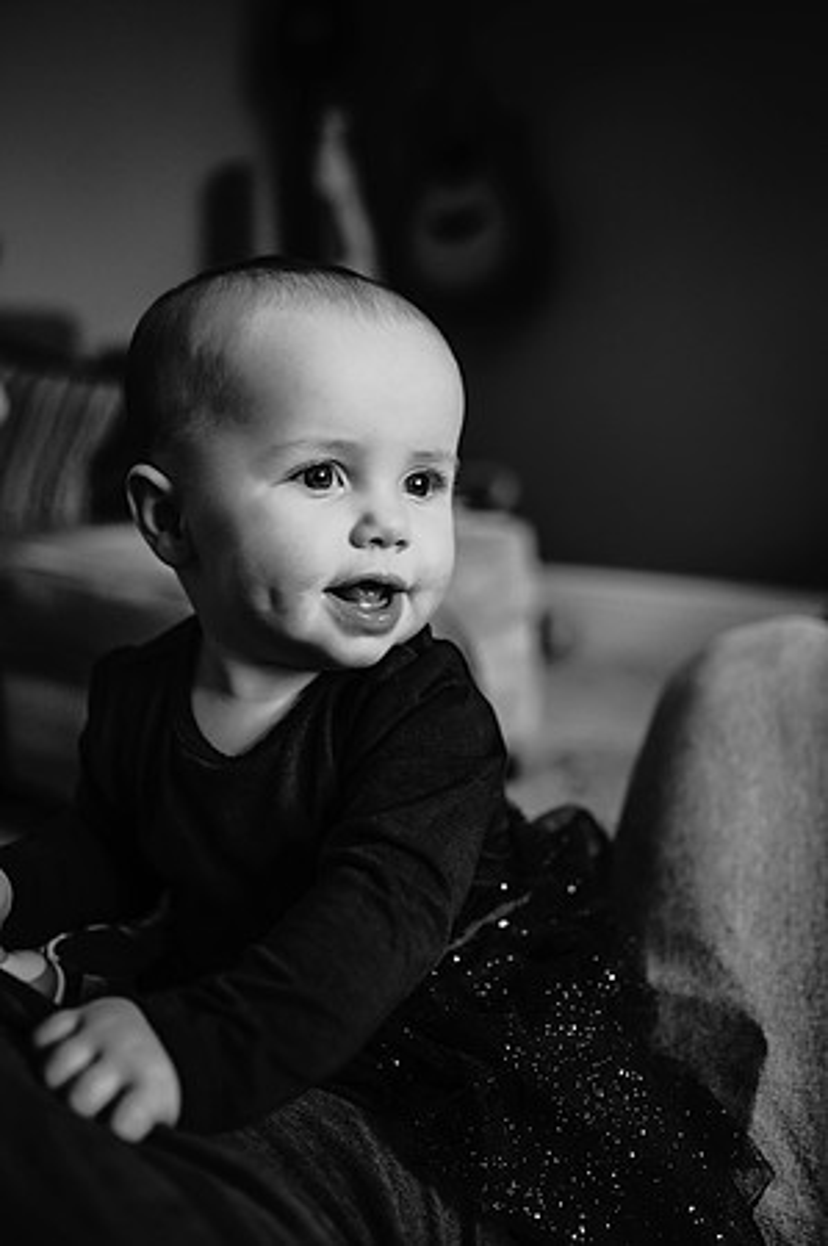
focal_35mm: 35
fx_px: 1210
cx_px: 414
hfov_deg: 37.8
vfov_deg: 54.5
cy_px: 623
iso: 360
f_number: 2.2
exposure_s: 1/160
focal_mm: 35
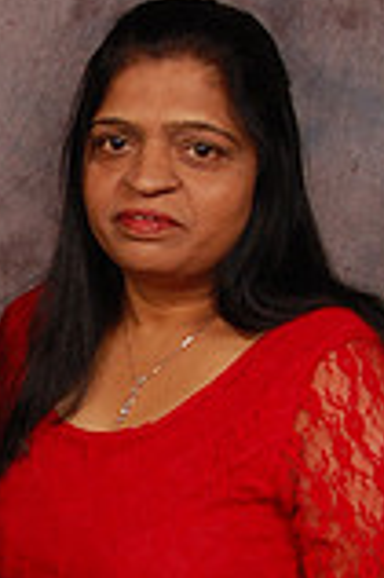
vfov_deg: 15.5
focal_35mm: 132
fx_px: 2116
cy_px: 446
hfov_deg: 10.2
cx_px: -55
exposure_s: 1/200
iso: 400
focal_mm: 24
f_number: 5.6
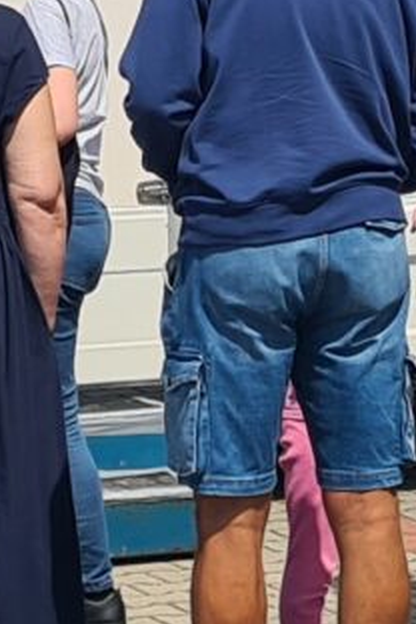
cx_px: 200
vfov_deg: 9.2
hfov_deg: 6.2
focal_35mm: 222
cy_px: 20
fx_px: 3848
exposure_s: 1/5328
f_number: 1.8
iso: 50
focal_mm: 5.4
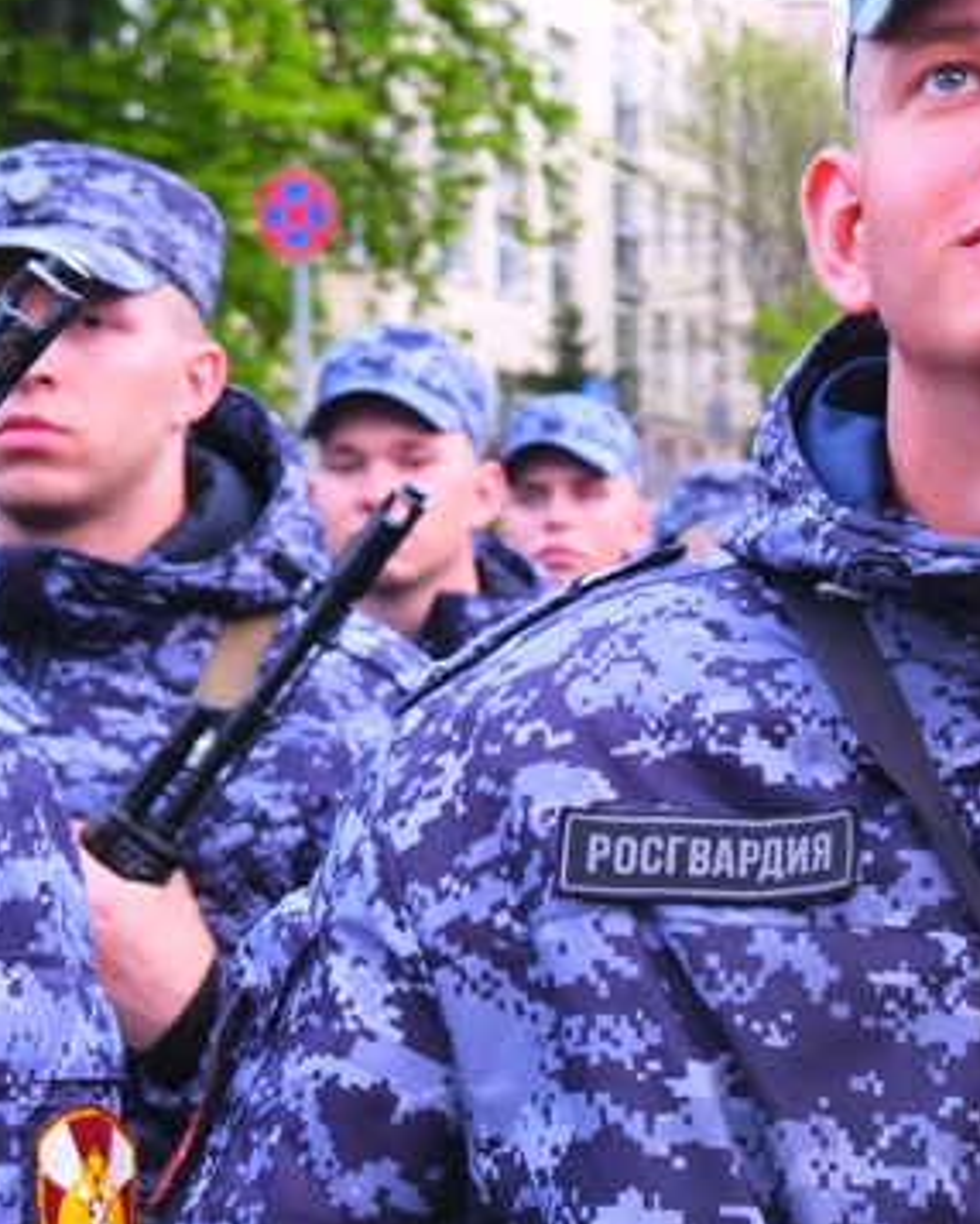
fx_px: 2355
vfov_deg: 29.1
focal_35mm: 65
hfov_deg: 22.6
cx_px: 990
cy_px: 555
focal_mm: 22.3
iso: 1000
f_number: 4
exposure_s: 1/30
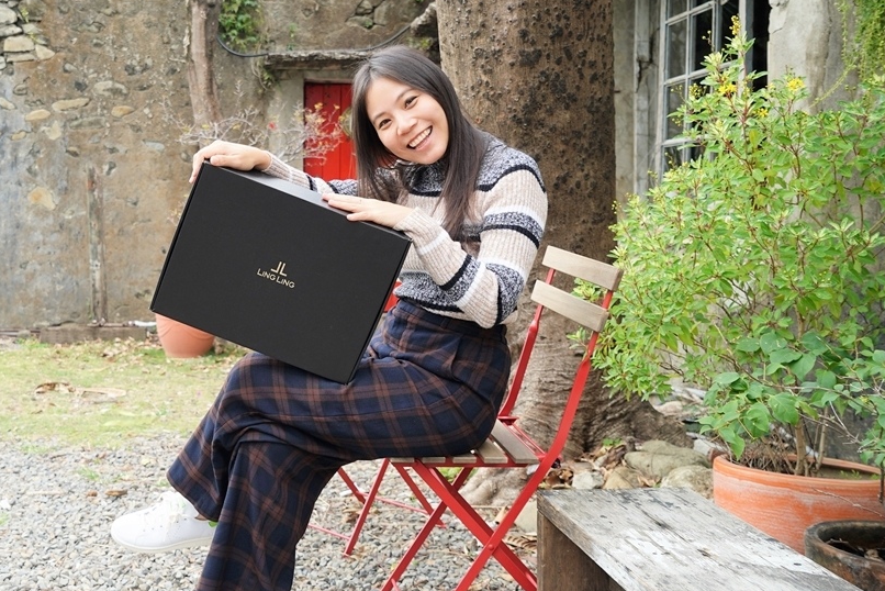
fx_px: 762
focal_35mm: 31
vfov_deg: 42.3
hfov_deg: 60.2
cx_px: 406
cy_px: 318
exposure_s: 1/125
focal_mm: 25
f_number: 4
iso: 100
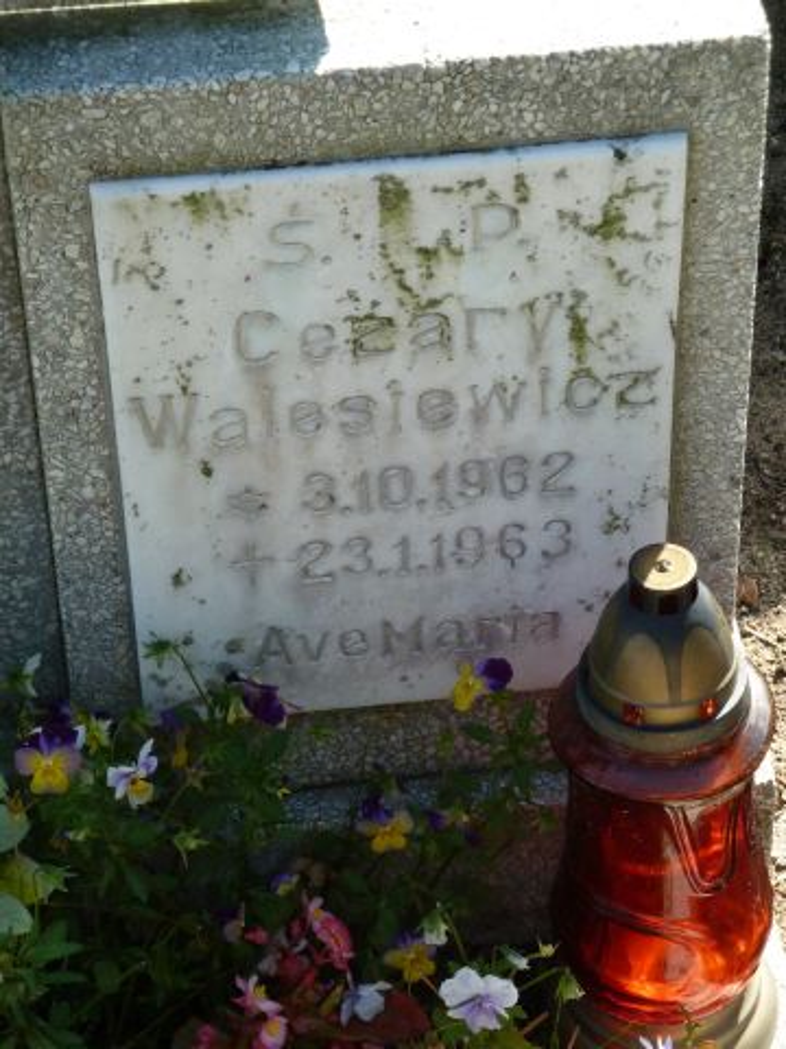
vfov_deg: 16.6
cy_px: 524
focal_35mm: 119
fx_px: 3603
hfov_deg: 12.5
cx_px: 393
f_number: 4.4
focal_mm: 19.5
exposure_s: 1/400
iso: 320
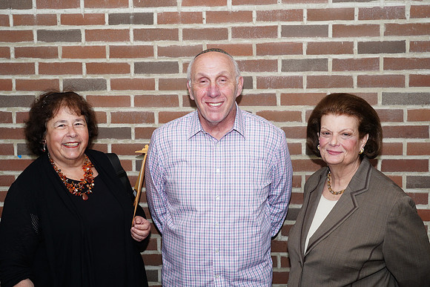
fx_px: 609
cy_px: 144
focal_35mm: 51
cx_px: 215
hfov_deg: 38.9
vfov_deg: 26.5
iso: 500
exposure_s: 1/100
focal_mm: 51
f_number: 5.6
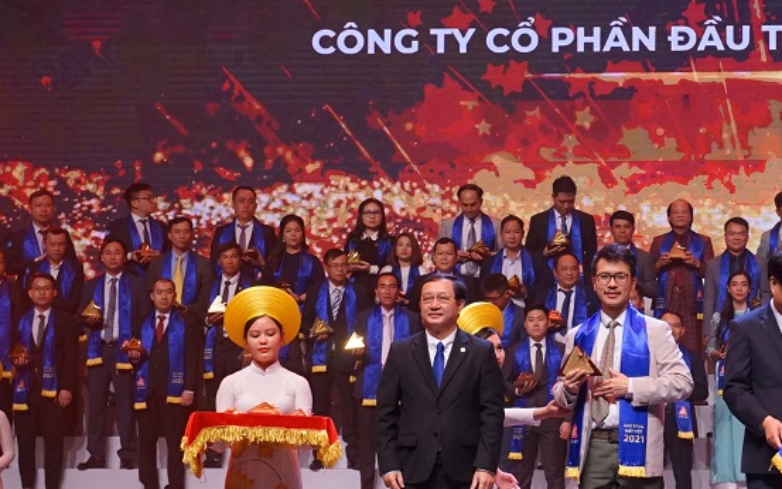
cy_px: 180
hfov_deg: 15.5
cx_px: 819
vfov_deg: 9.9
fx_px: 2814
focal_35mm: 132
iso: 2000
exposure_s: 1/200
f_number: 5.6
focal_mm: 55
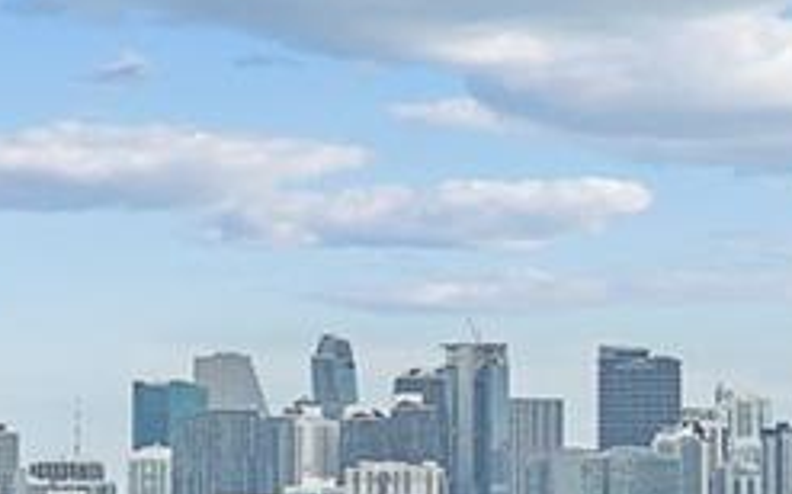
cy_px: 436
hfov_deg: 7.1
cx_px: 119
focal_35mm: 297
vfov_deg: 4.4
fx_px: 6406
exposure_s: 1/640
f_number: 9
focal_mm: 30
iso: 250
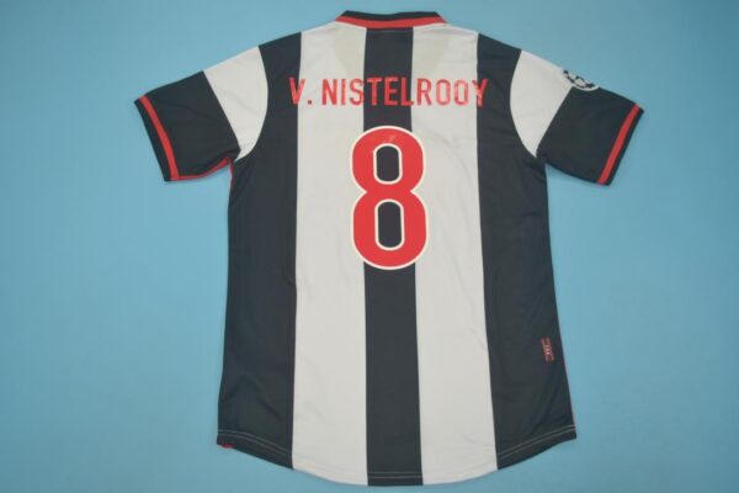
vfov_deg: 40.0
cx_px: 370
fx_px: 677
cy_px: 246
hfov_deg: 57.2
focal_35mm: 33
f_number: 3.8
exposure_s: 1/160
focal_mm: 22
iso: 200
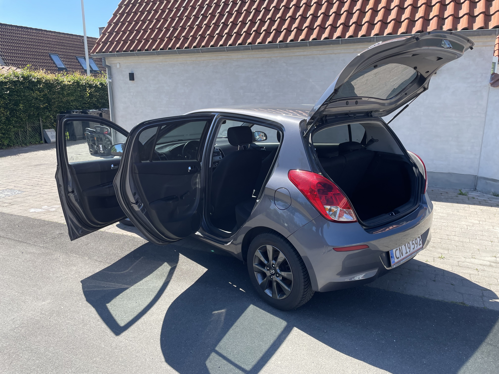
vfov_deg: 53.1
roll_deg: +0.5
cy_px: 187
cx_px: 250
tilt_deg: -12.9
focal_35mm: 26
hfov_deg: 67.3
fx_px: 375
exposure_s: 1/1135
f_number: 1.6
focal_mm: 4.2
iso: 32
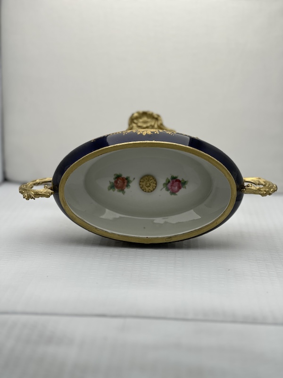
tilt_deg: -11.2
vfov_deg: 25.3
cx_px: 142
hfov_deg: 19.1
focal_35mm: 77
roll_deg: -1.6
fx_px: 839
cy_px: 189
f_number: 2.8
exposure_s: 1/116
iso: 20
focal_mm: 9
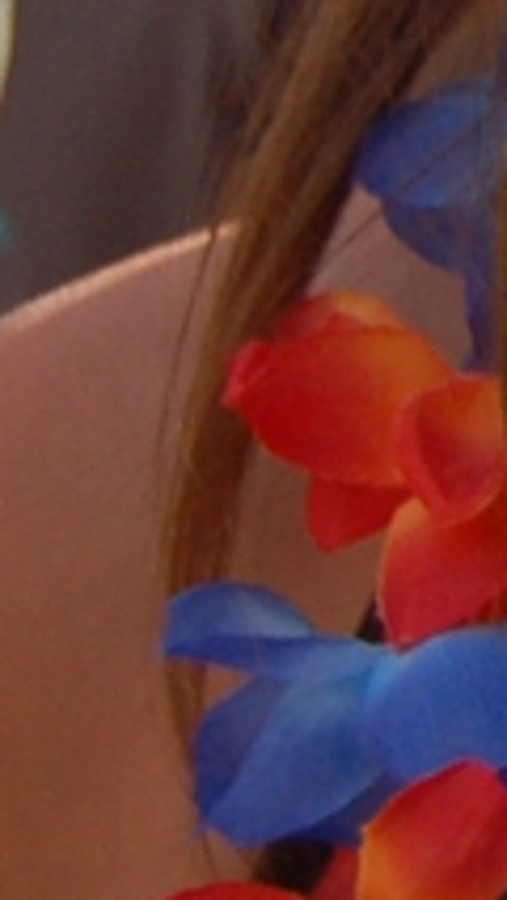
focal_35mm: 266
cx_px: 2222
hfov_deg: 4.2
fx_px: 6350
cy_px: -640
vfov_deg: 7.9
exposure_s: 1/1000
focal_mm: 30
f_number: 4.2
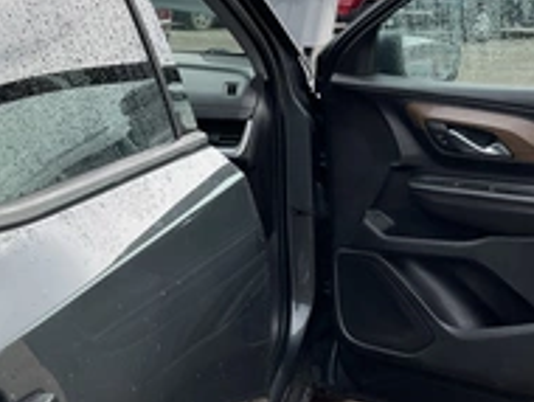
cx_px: 287
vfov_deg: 24.0
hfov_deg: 31.6
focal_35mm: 61
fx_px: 942
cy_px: 138
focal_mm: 3
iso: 25
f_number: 1.8
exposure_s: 1/739
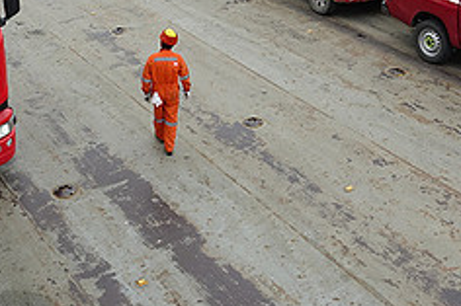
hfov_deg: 33.9
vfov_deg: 21.4
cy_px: -59
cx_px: 246
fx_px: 755
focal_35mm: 59
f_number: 8
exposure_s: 1/100
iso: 100
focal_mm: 8.8
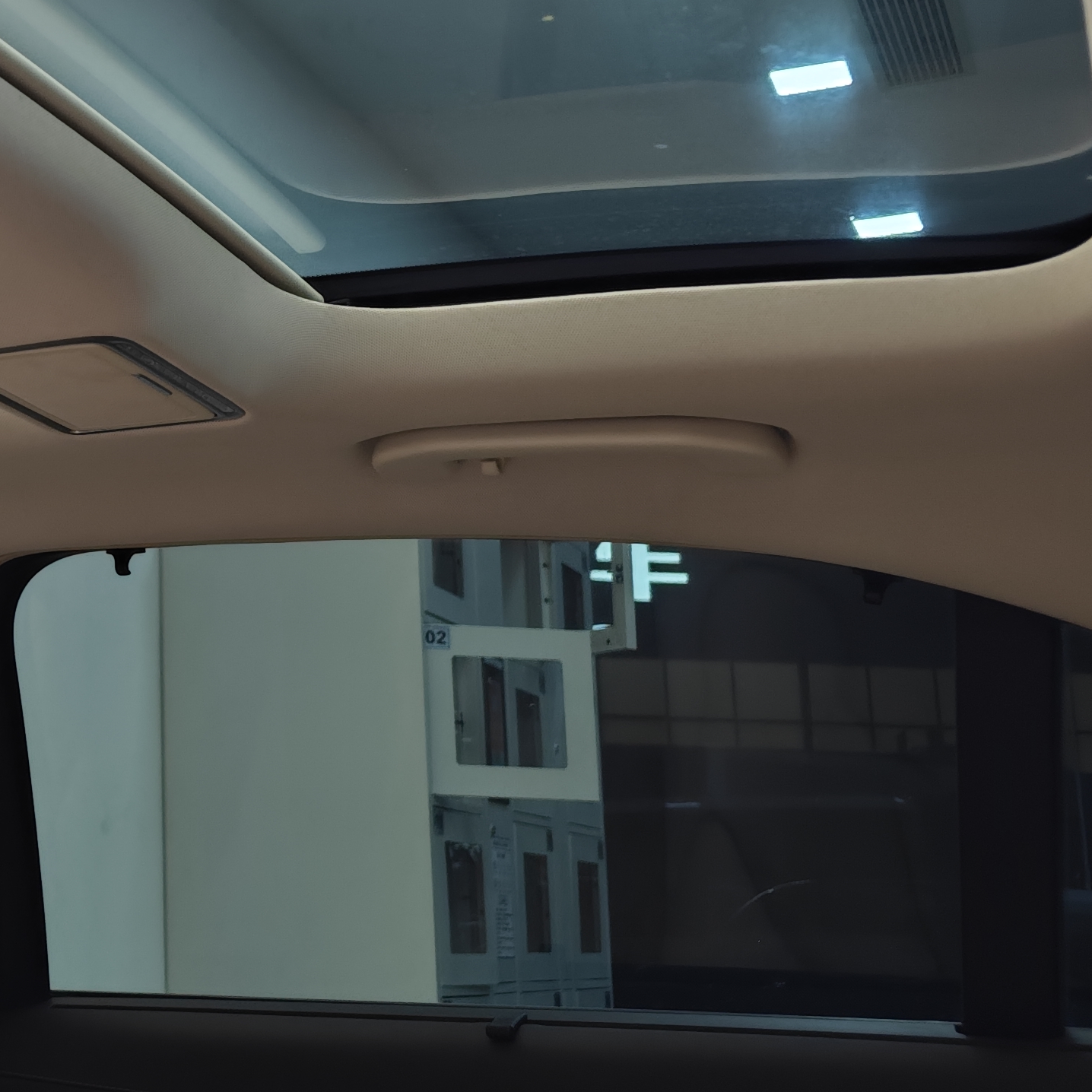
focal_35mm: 58
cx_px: -253
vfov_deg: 29.5
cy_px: 446
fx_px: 2070
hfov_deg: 26.0
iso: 500
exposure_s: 1/40
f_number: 1.9
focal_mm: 8.7
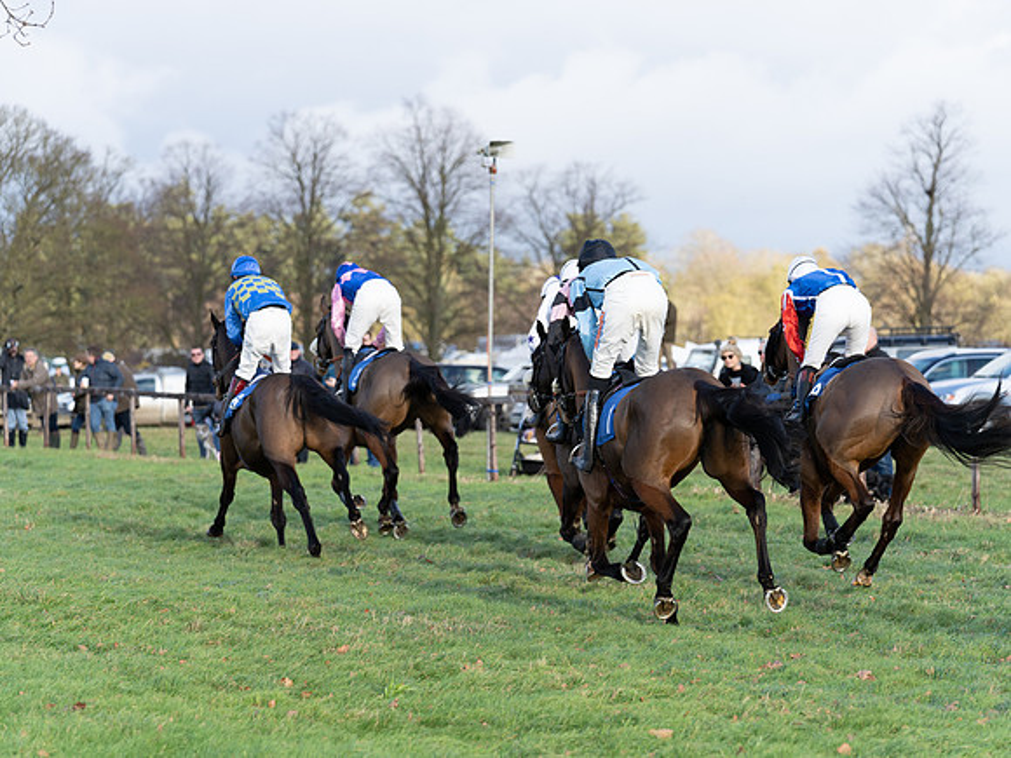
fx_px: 4296
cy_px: 379
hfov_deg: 13.4
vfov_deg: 10.1
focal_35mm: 147
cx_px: 506
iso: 400
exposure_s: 1/1000
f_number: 4
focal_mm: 136
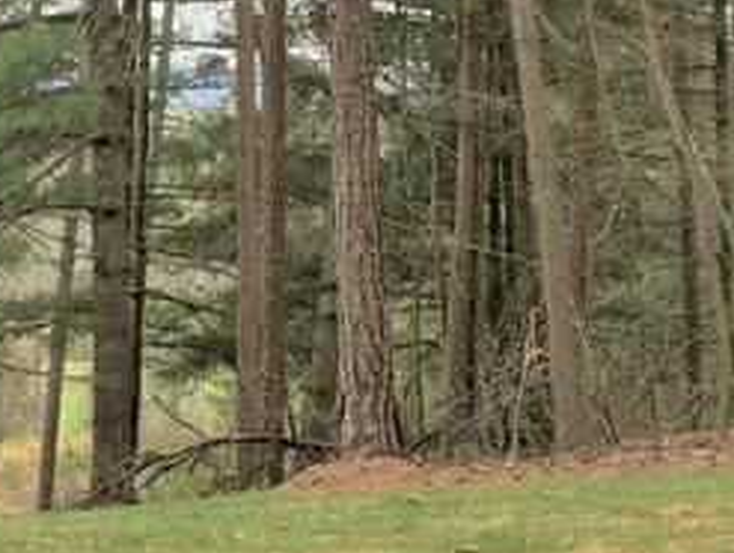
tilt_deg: +3.1
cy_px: 110
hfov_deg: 16.3
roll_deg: -0.4
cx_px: 146
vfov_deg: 12.3
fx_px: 2548
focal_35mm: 120
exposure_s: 1/458
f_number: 2.2
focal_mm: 4.15
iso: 25
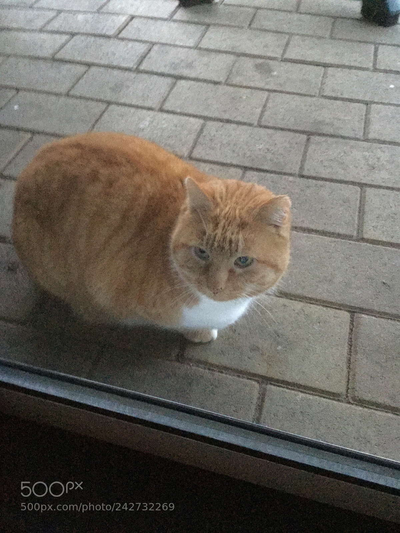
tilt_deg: -49.8
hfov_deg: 45.4
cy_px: 266
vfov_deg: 58.4
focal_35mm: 31
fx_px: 478
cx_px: 200
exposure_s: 1/17
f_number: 2.4
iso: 800
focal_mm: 3.3
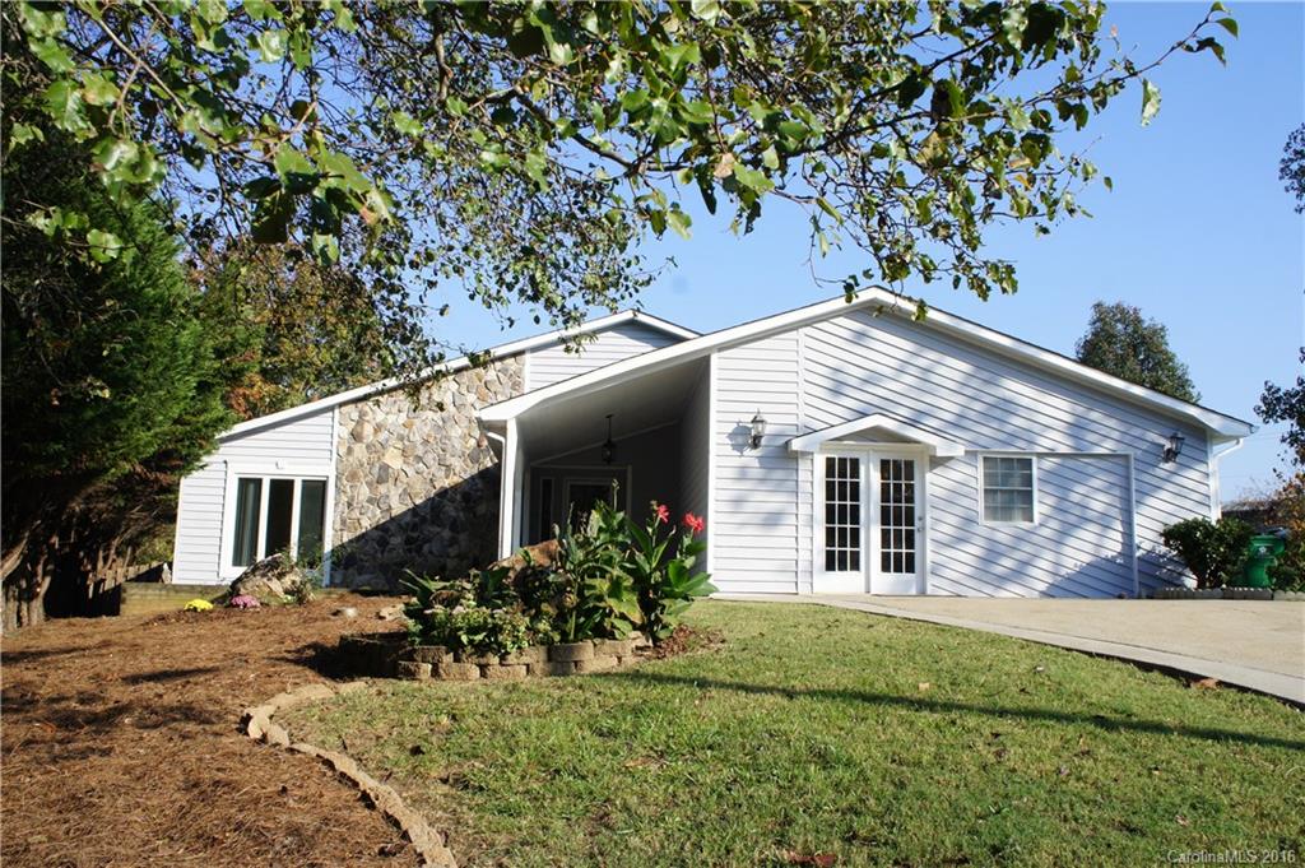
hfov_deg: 59.5
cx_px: 652
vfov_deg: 41.6
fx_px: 1141
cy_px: 434
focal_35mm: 32
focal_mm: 21
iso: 200
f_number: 11
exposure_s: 1/125
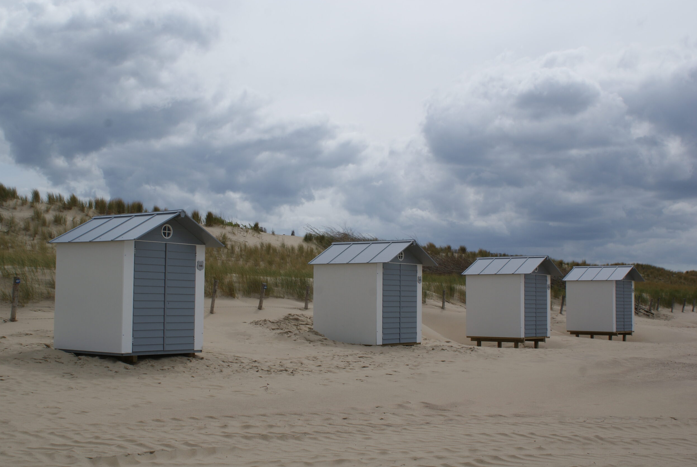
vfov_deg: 29.3
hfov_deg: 42.7
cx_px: 344
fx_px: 892
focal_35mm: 46
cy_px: 231
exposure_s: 1/250
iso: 100
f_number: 13
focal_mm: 30
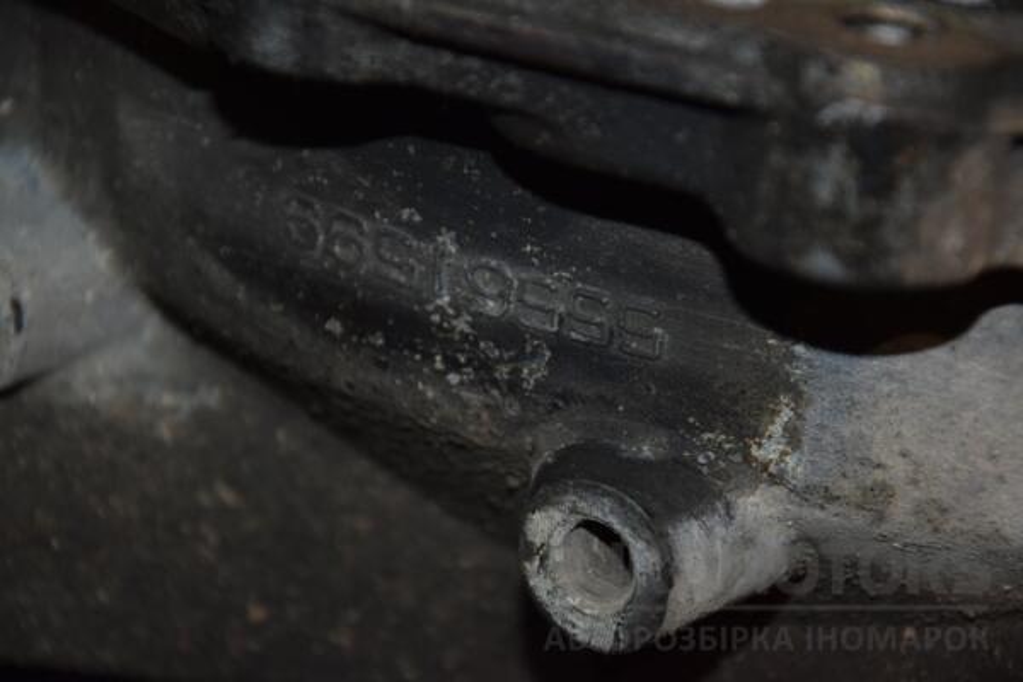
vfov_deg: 8.7
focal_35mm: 158
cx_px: 512
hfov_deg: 13.0
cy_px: 341
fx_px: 4475
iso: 800
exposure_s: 1/60
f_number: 5.6
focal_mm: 105
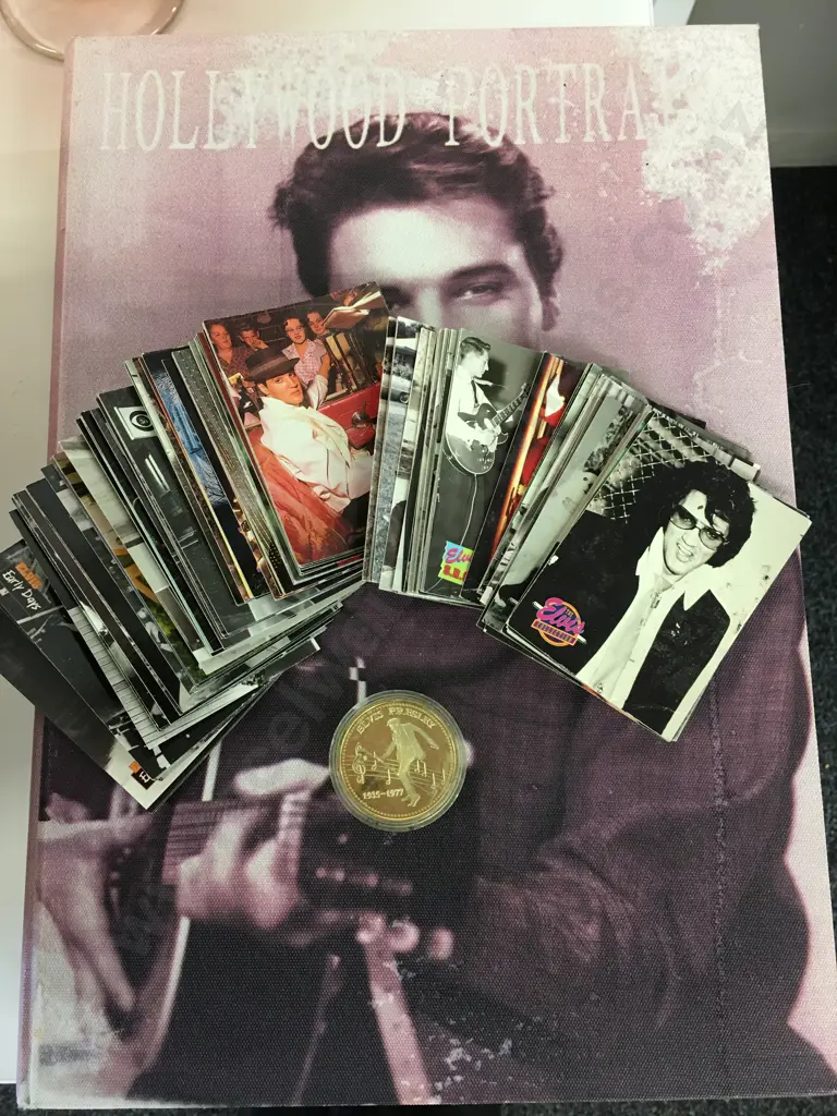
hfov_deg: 48.2
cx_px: 418
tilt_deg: -81.0
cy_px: 558
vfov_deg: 61.7
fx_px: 935
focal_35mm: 29
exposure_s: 1/17
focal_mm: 4.15
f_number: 2.2
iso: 64
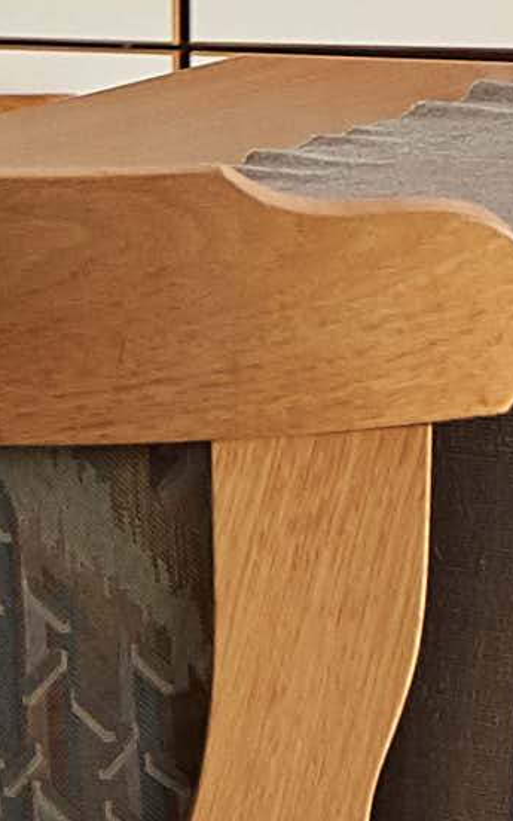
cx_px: 1056
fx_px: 7181
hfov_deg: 4.0
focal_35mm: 321
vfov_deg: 6.5
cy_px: -202
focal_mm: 29
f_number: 4
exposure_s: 1/160
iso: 250
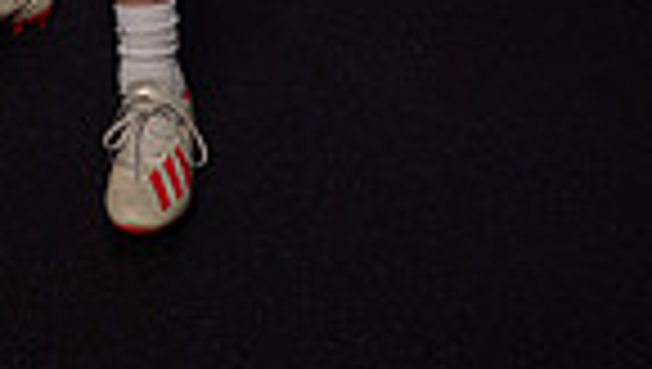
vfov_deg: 9.1
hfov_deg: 17.8
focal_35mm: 117
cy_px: -598
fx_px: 2025
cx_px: -4
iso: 200
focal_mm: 36
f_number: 7.1
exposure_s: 1/250
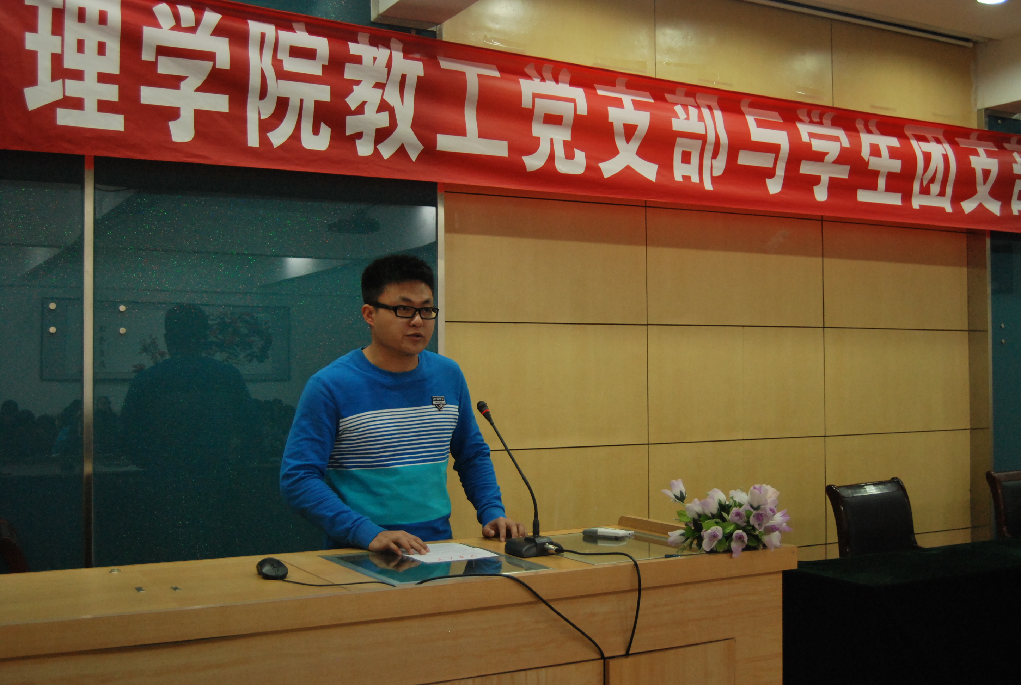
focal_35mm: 39
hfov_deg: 49.5
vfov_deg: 34.4
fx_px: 1108
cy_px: 342
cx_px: 510
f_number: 4.2
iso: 800
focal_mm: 26
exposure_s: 1/50
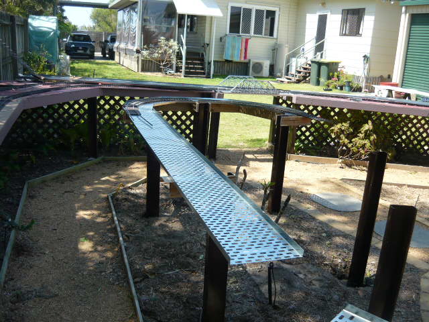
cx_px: 214
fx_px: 409
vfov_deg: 42.9
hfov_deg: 55.4
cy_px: 161
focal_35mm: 33
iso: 100
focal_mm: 5.5
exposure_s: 1/500
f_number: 2.8
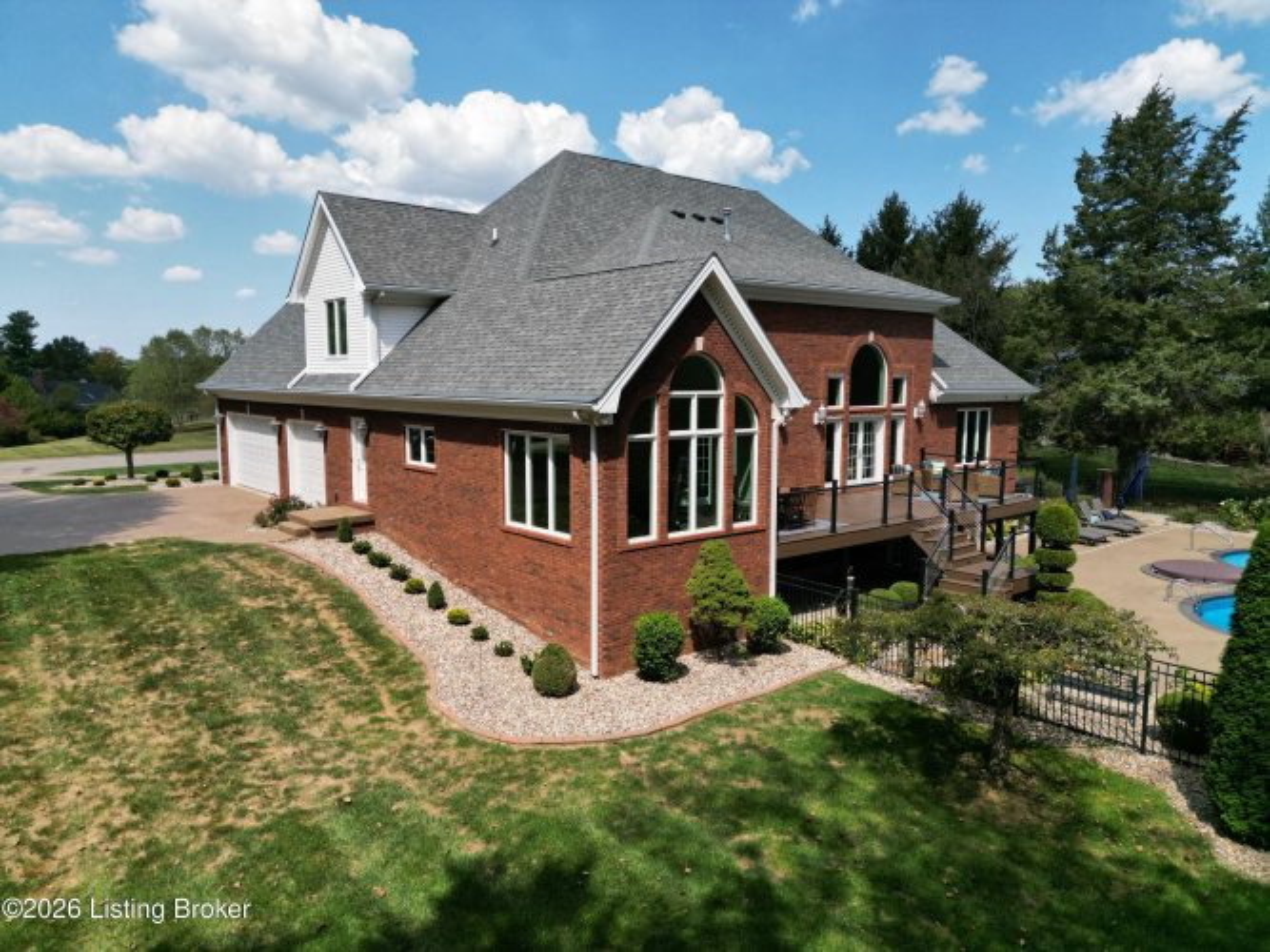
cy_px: 476
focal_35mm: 24
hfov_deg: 71.6
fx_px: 880
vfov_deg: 56.8
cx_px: 635
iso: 130
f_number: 1.7
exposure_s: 1/240
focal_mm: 6.72
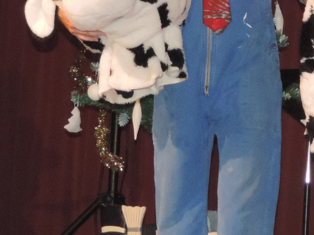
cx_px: 341
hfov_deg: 7.2
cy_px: -35
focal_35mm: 275
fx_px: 2494
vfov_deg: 5.4
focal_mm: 12.4
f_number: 3.9
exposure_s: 1/160
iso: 800
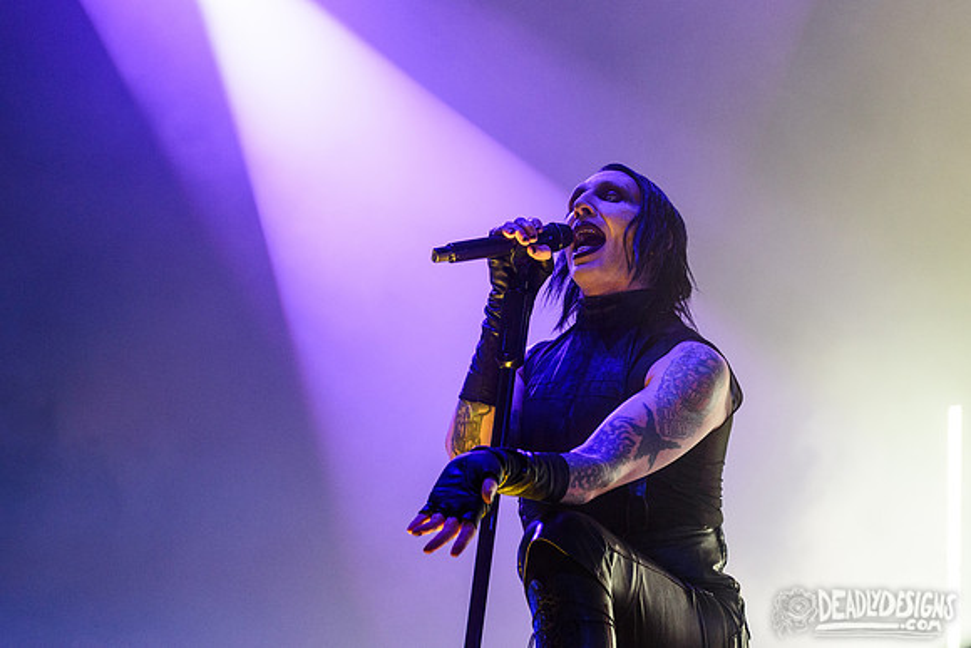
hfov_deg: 23.8
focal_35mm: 85
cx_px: 480
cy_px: 253
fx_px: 2302
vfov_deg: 16.0
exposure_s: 1/800
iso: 1250
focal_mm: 70
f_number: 4
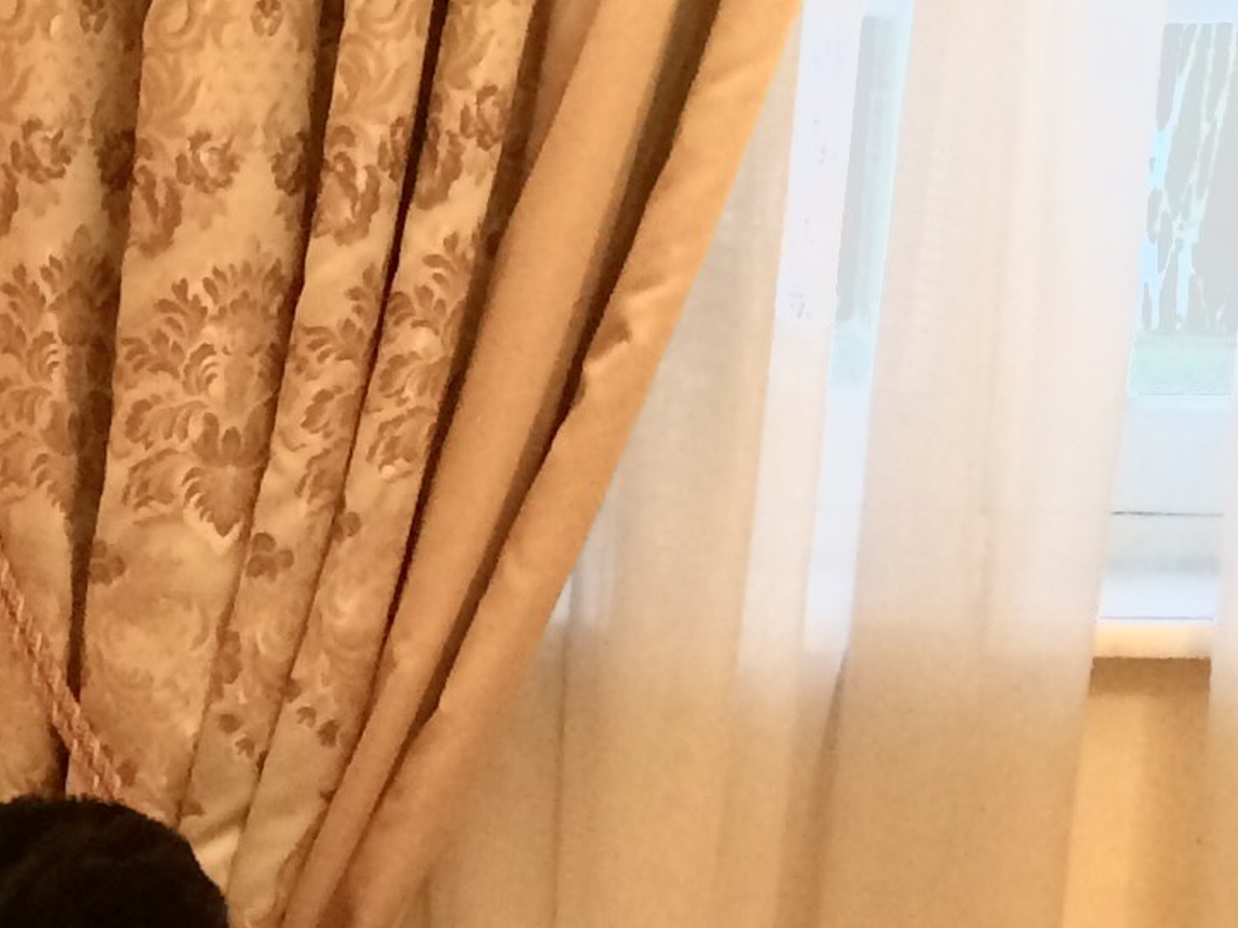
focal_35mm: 131
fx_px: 4684
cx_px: -241
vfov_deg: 11.1
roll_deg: -0.8
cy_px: 1084
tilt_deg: -11.4
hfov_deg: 14.6
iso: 320
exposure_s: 1/33
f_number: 2.2
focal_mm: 4.15
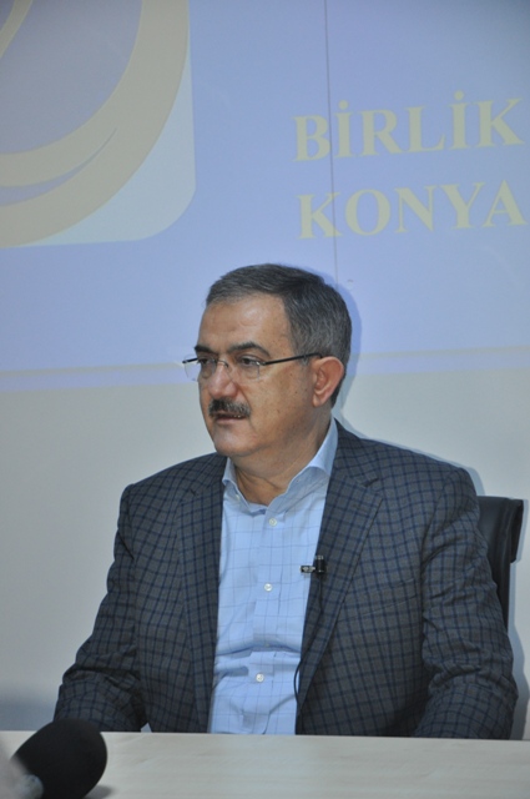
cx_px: 265
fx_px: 2325
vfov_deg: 19.5
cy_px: 400
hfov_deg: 13.0
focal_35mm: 105
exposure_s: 1/60
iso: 800
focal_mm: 70
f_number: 4.5
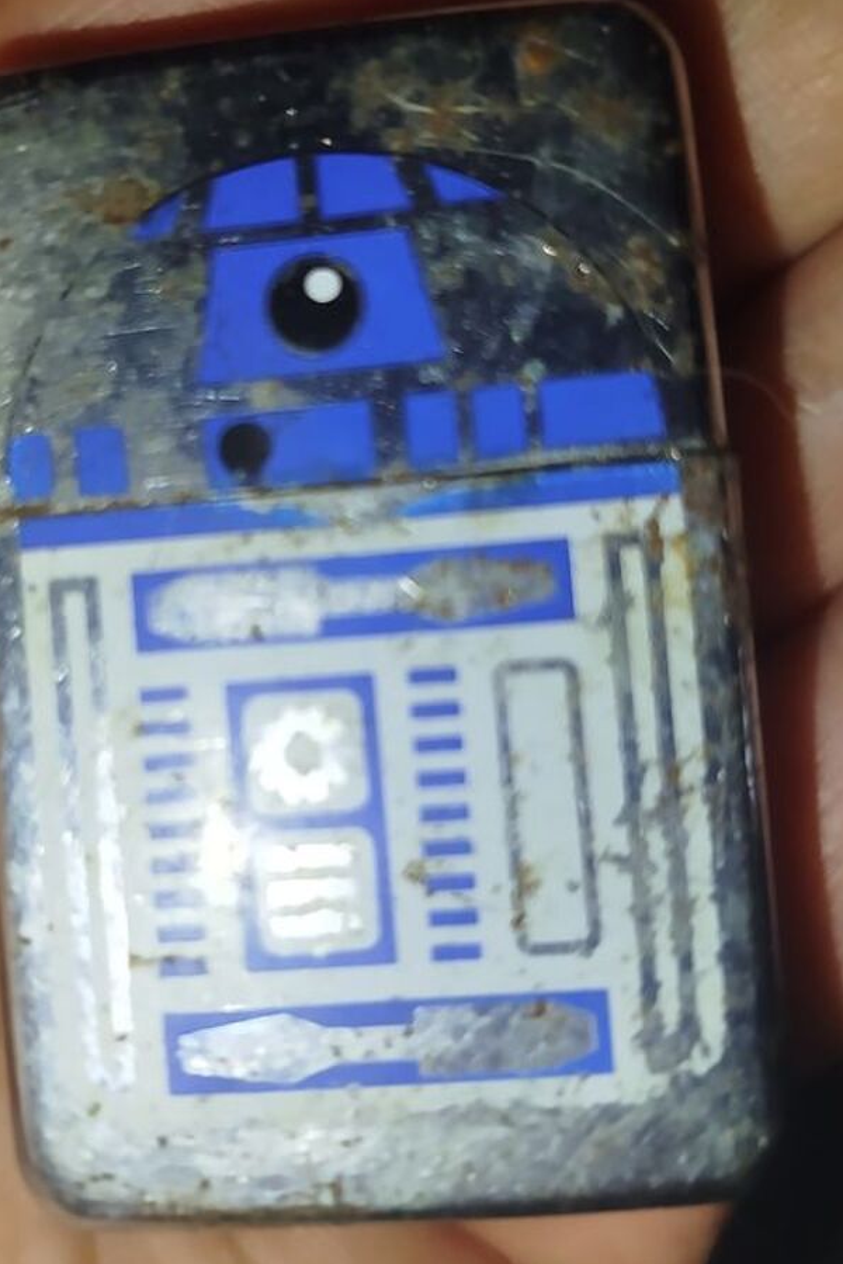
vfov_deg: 51.9
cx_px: 312
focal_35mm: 37
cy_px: 608
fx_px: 1299
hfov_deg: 35.8
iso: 100
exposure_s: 1/100
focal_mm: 5.31
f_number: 1.7
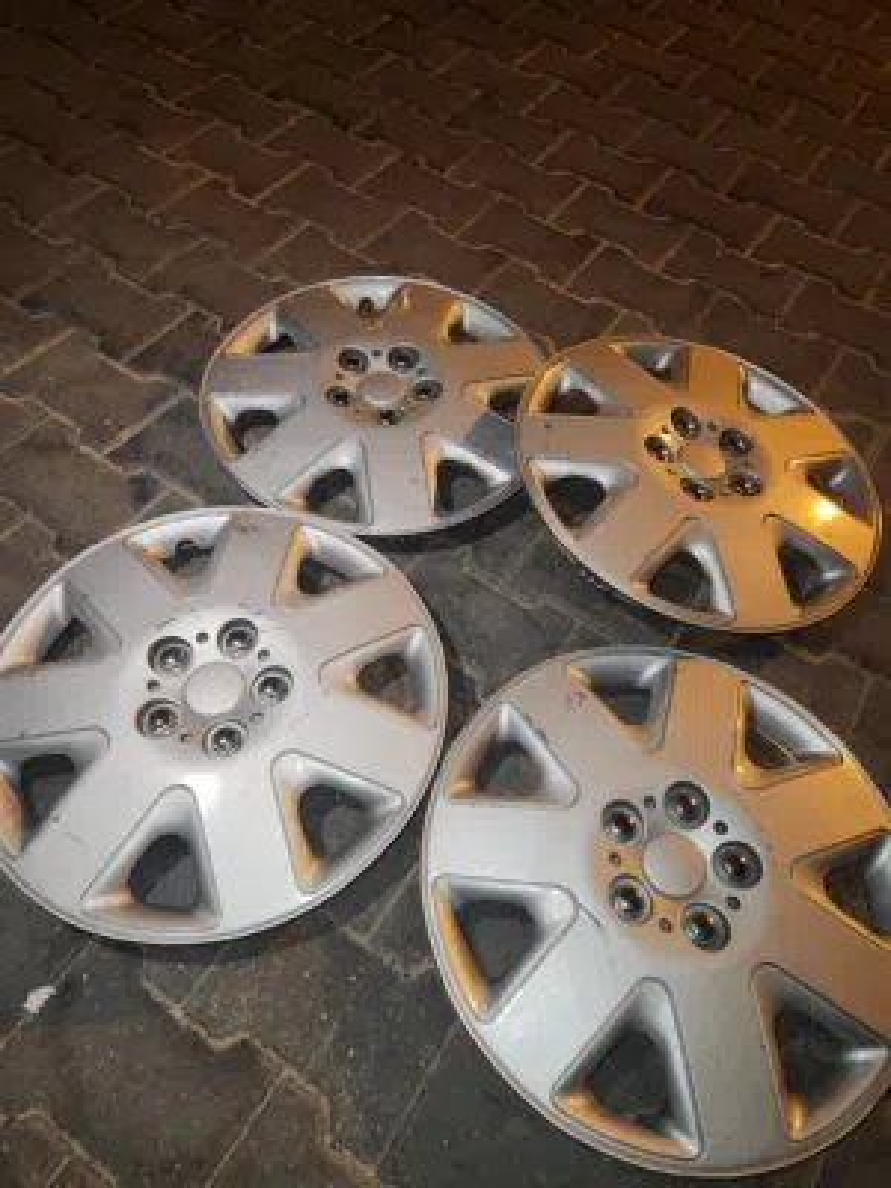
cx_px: 446
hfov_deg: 58.9
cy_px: 594
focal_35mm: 23
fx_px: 789
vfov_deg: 73.9
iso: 125
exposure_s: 1/10
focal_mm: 5.4
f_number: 1.8
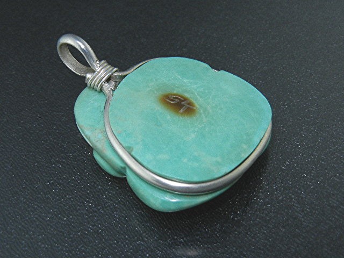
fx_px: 517
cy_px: 129
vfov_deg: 28.0
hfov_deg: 36.8
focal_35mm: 52
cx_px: 172
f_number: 7.8
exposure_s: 1/30
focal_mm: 9.3
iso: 420
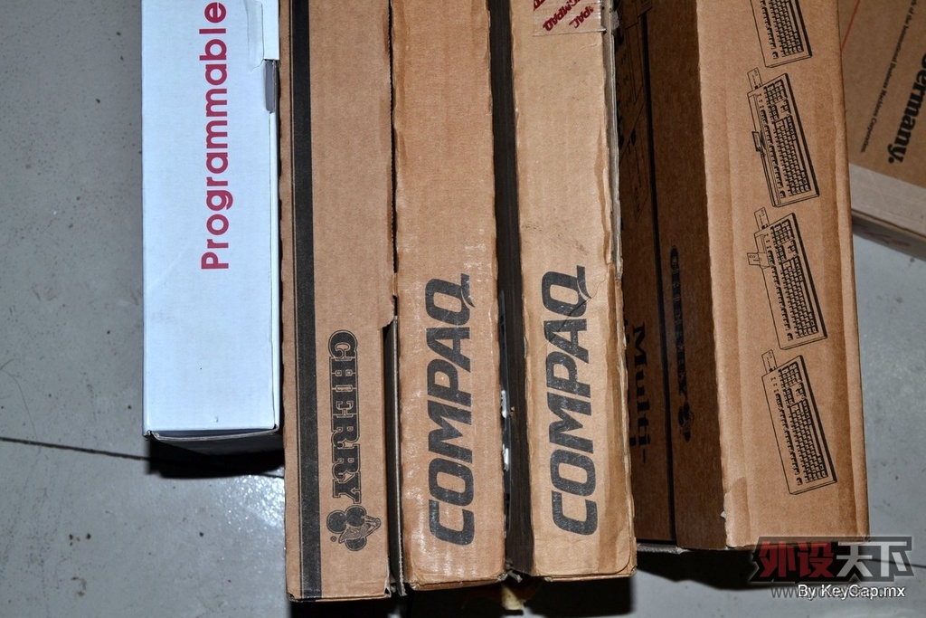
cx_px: 463
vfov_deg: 22.6
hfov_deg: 33.4
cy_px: 309
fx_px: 1543
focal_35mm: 60
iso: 100
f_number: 8
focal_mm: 40
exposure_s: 1/60
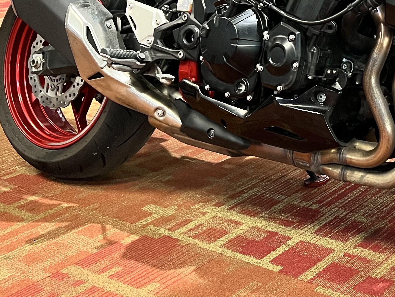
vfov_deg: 21.8
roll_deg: +0.7
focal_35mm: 65
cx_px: 372
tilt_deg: -9.5
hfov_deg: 28.4
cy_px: -1
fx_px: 742
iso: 500
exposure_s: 1/60
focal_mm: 5.7
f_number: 1.5
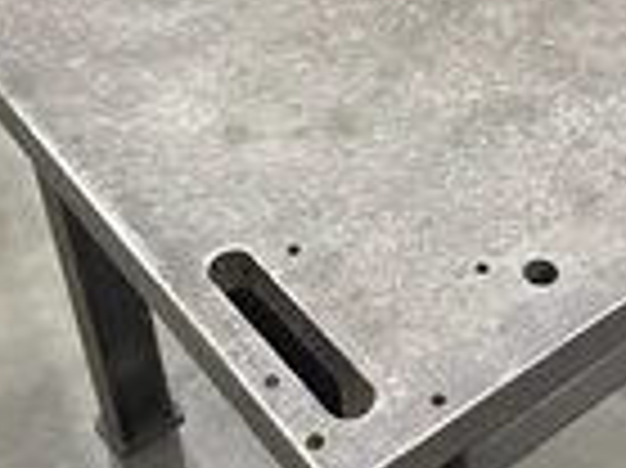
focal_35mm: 72
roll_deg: +3.3
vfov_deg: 19.9
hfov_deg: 26.9
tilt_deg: -37.6
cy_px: 27
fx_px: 1301
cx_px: 410
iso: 500
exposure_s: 1/60
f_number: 1.6
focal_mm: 5.1
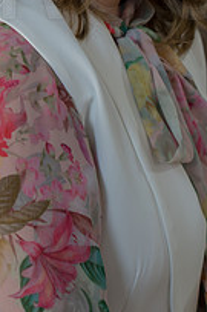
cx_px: 106
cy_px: -14
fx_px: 1996
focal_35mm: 231
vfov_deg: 8.9
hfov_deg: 5.9
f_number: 4.5
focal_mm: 104
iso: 400
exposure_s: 1/100
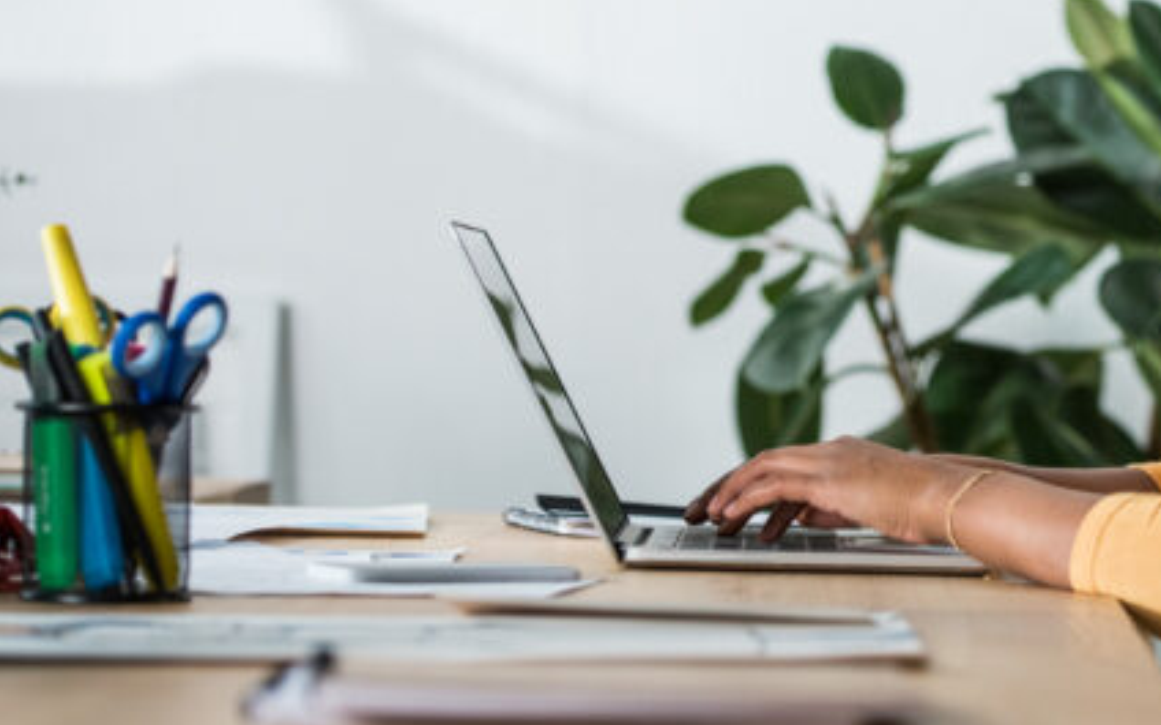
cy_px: 144
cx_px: 983
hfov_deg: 13.2
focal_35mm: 157
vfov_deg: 8.3
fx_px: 4968
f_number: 4
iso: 640
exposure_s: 1/200
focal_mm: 85
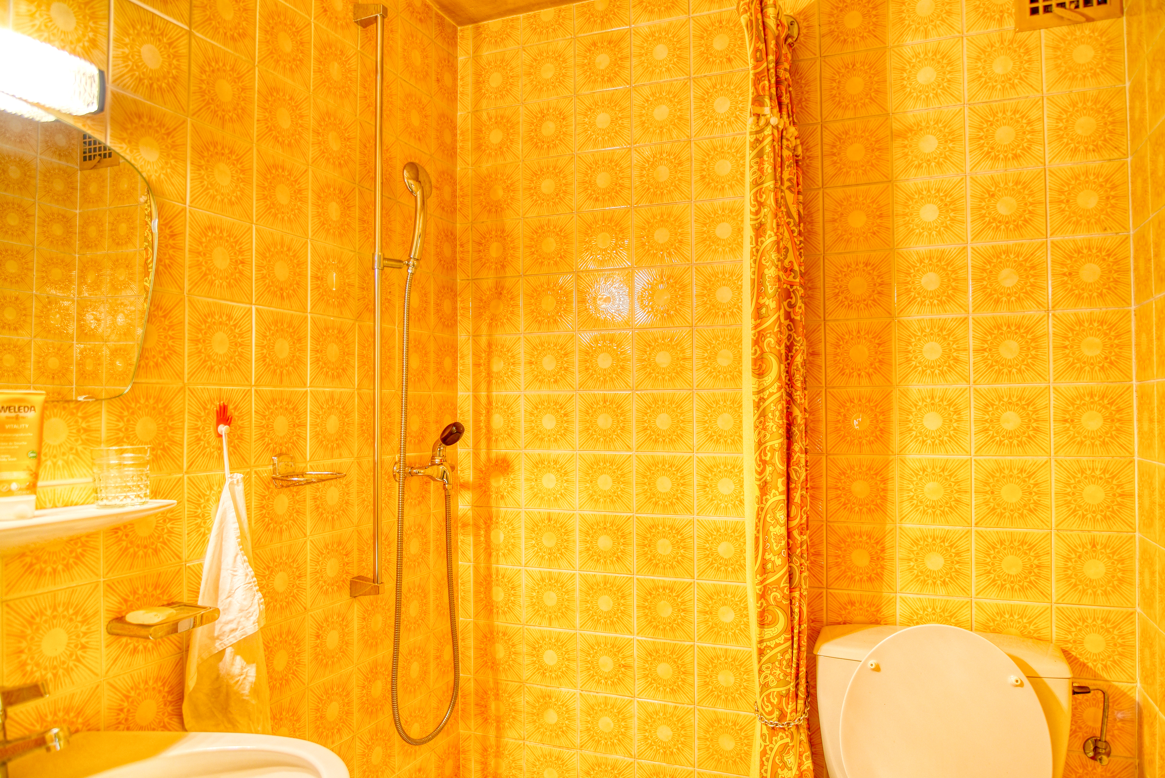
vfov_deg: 53.2
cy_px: 389
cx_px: 582
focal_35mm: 24
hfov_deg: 73.7
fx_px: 777
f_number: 4
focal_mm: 24
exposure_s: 1/25
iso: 250
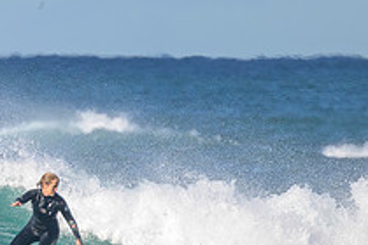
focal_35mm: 2301
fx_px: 23519
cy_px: 260
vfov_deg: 0.6
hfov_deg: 0.9
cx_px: -44
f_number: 11
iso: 1100
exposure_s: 1/2000
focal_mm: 800
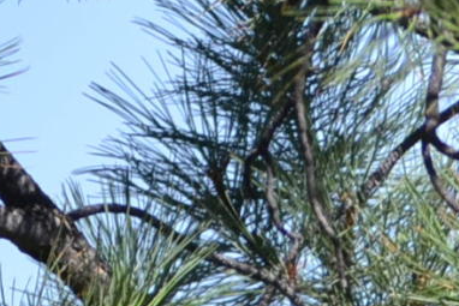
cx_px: 1552
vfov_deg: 1.0
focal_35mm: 1436
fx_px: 18315
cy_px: 1044
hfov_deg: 1.4
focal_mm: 122
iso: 220
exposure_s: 1/500
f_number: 5.6
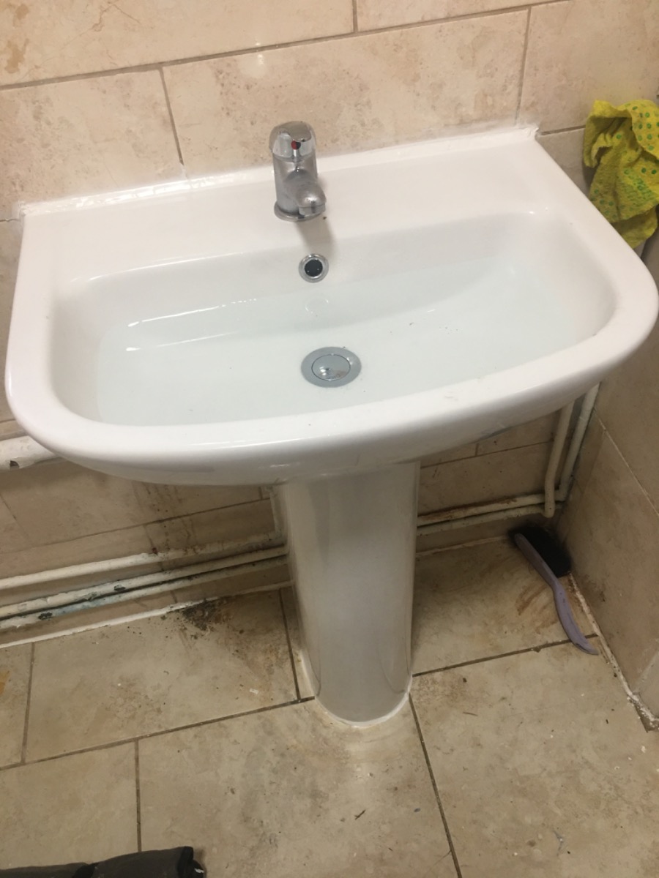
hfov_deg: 48.2
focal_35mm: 29
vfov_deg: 61.7
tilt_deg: -48.5
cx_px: 330
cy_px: 439
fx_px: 736
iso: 80
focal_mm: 4.15
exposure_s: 1/17
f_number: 2.2
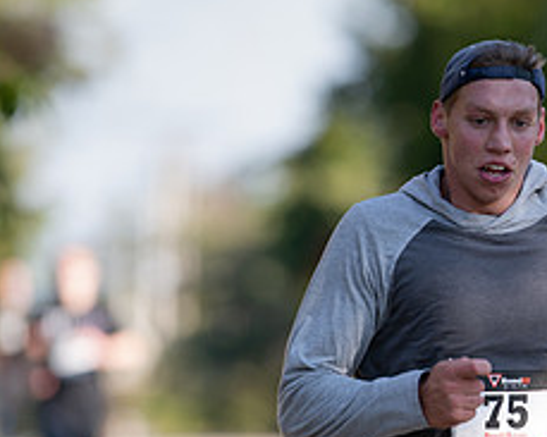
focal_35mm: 713
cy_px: 283
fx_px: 11538
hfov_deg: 2.7
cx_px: 480
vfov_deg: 2.2
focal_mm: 300
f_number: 4
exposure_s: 1/640
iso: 200
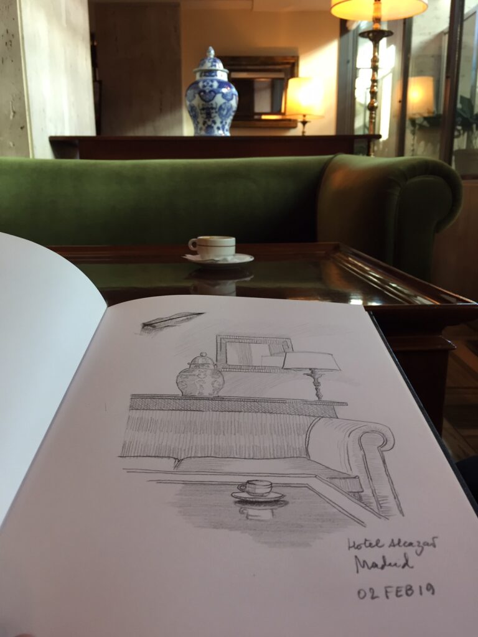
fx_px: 534
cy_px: 318
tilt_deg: -13.6
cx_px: 239
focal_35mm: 29
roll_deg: +0.4
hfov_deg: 48.2
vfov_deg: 61.7
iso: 80
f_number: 2.2
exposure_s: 1/33
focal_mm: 4.15
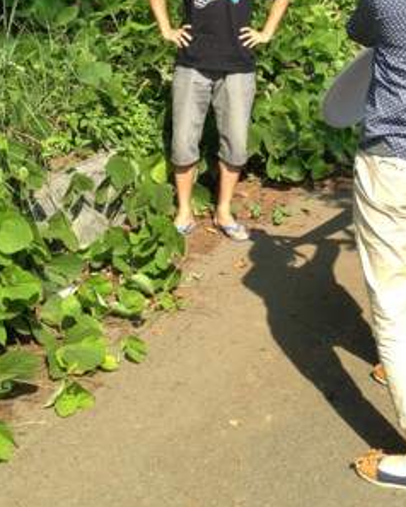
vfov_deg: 26.1
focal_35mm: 69
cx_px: 288
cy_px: 0
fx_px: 1035
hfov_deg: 22.0
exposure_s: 1/606
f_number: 2.4
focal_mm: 4.28
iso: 50
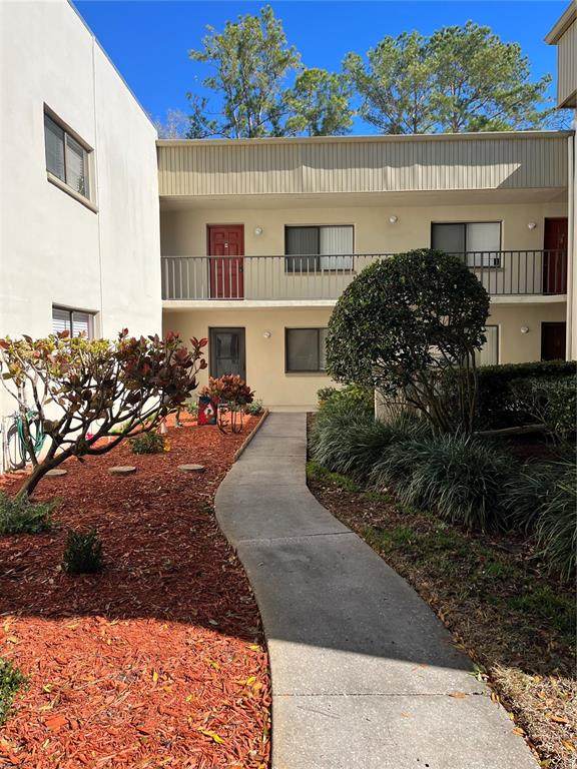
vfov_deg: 67.3
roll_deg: +0.4
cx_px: 288
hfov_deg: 53.1
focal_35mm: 26
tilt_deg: -2.5
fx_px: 578
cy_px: 384
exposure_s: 1/1695
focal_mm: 5.1
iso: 50
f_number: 1.6
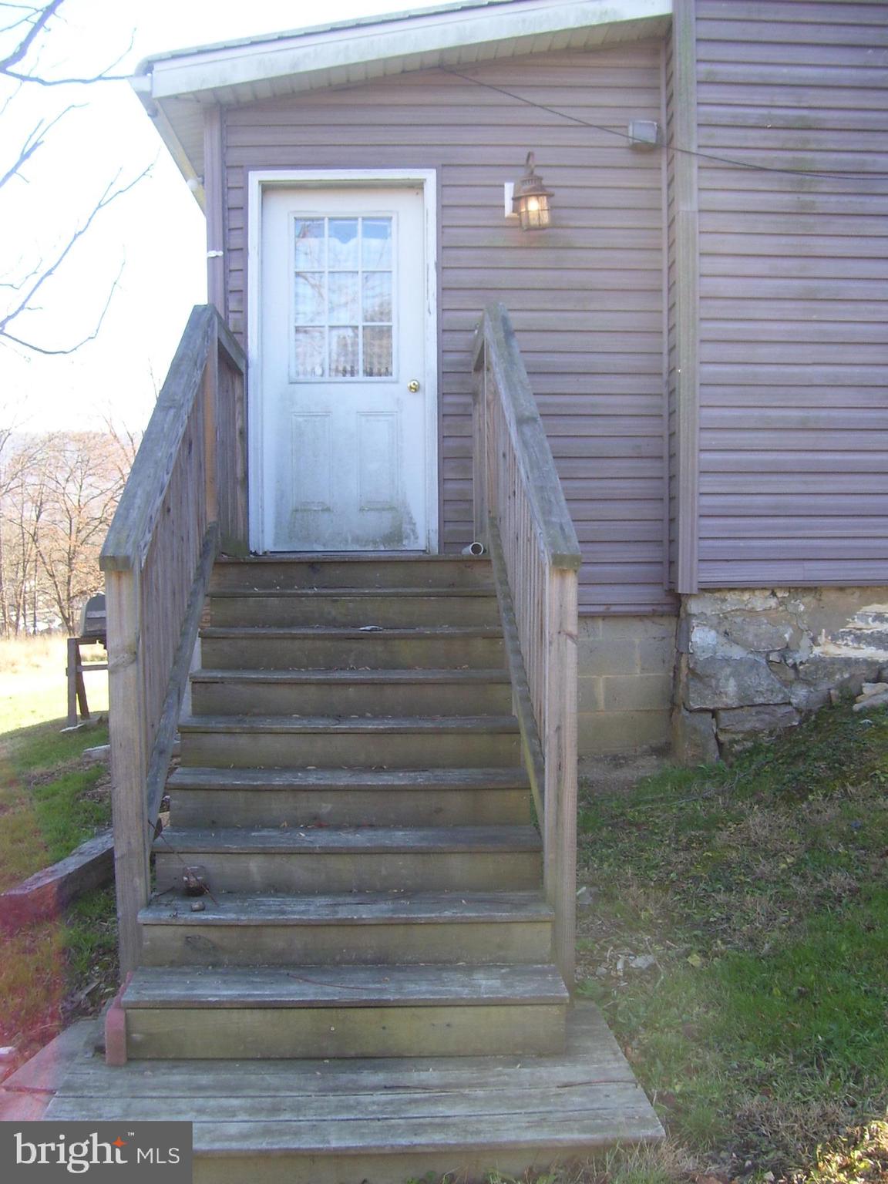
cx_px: 444
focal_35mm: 36
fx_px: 1231
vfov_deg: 51.4
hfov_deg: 39.7
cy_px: 592
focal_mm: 6
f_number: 2.7
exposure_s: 1/125
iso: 80
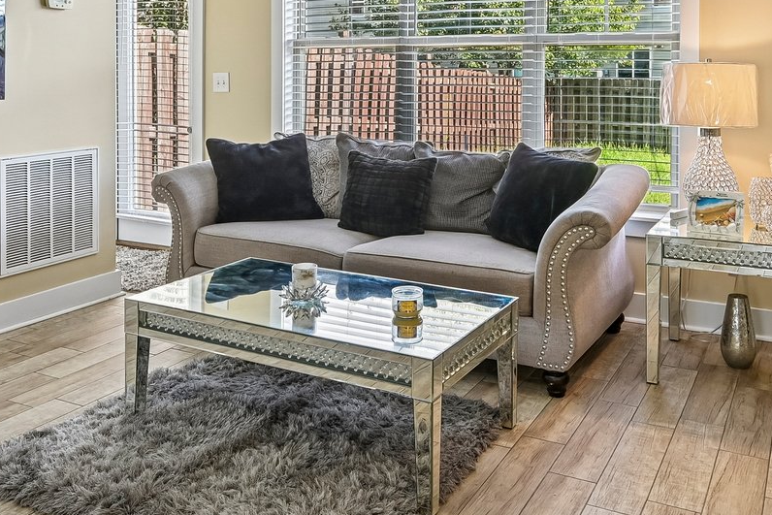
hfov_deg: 53.0
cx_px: 436
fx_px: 772
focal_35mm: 36
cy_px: 67
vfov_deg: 35.1
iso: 400
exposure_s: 1/40
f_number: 8
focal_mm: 14
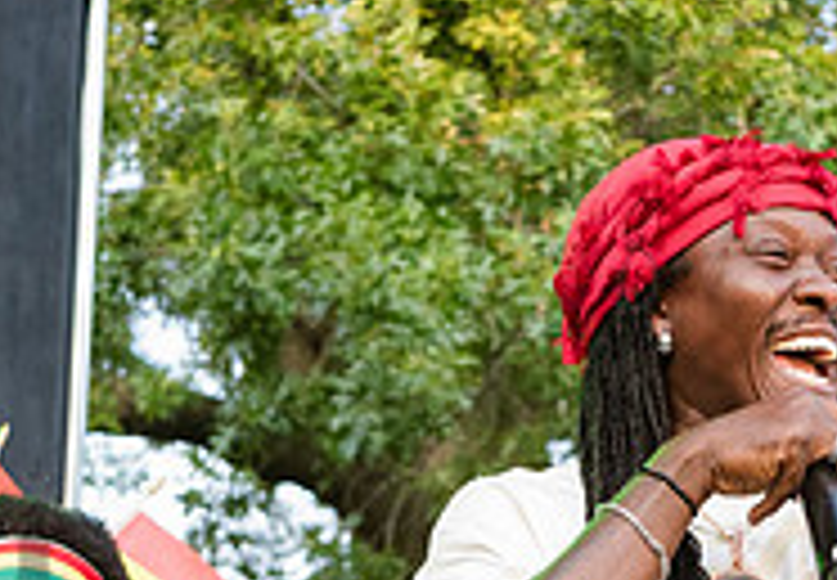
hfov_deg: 9.7
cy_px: 656
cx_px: 673
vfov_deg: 6.7
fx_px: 4896
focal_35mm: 208
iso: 2000
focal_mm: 58
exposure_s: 1/500
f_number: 4.5
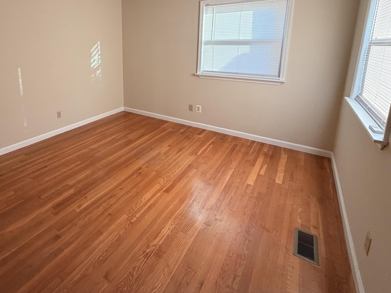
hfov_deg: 79.8
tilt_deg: -10.4
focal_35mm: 20
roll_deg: +0.3
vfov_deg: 63.5
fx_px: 226
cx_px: 139
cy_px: 87
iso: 250
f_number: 2.2
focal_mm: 2.22
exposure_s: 1/121
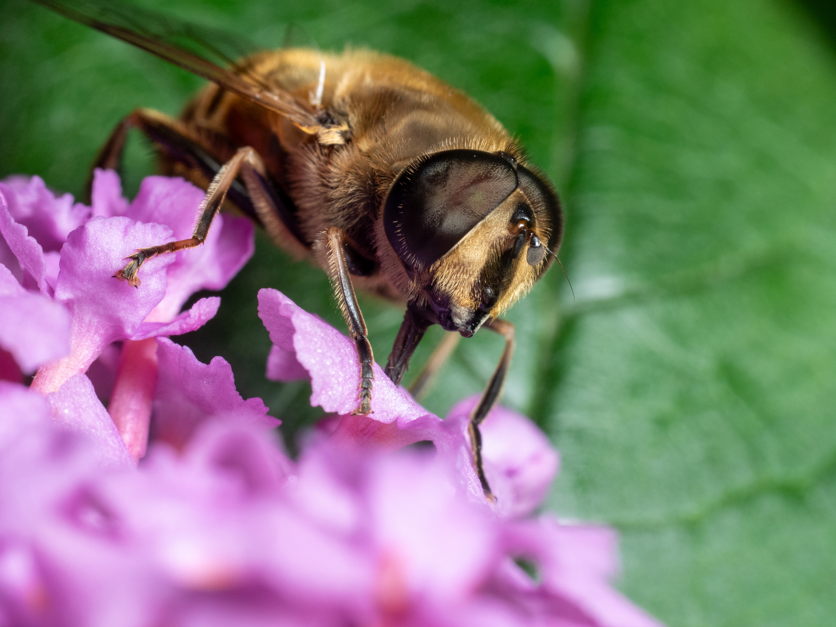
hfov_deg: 16.4
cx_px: 418
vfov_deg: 12.3
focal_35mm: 120
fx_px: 2898
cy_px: 314
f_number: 9
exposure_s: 1/200
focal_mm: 60
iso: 800
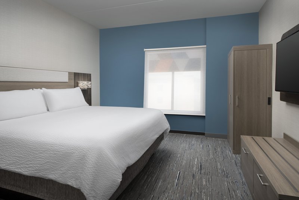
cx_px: 150
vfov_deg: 61.9
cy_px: 100
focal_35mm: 20
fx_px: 166
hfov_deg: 84.0
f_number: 11
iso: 50
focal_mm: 20
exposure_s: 4
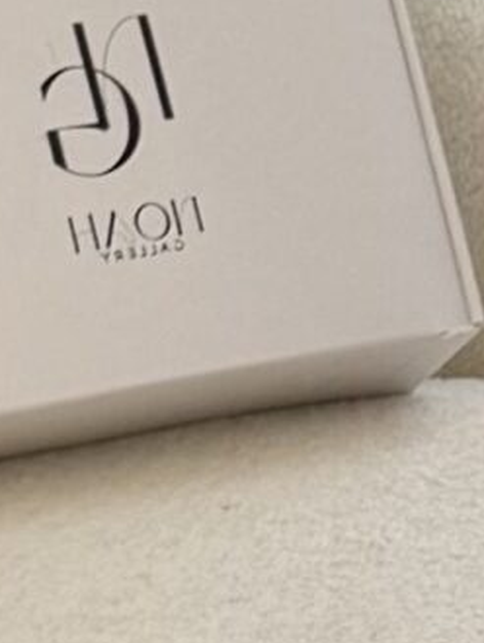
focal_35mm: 186
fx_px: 3463
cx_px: 1267
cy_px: 811
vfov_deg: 10.4
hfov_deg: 7.4
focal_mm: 6.76
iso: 50
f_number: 1.78
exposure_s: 1/122
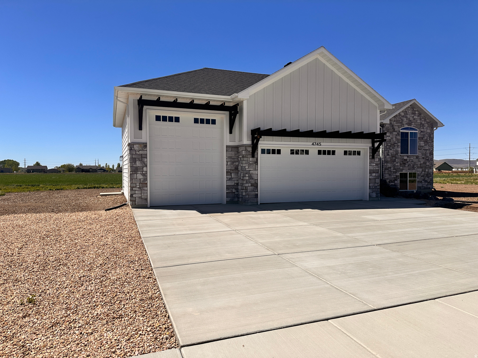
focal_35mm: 24
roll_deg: -0.2
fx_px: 331
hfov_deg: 71.6
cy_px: 179
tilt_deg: -1.5
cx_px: 239
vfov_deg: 56.8
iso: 80
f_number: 1.78
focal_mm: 6.86
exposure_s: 1/8197
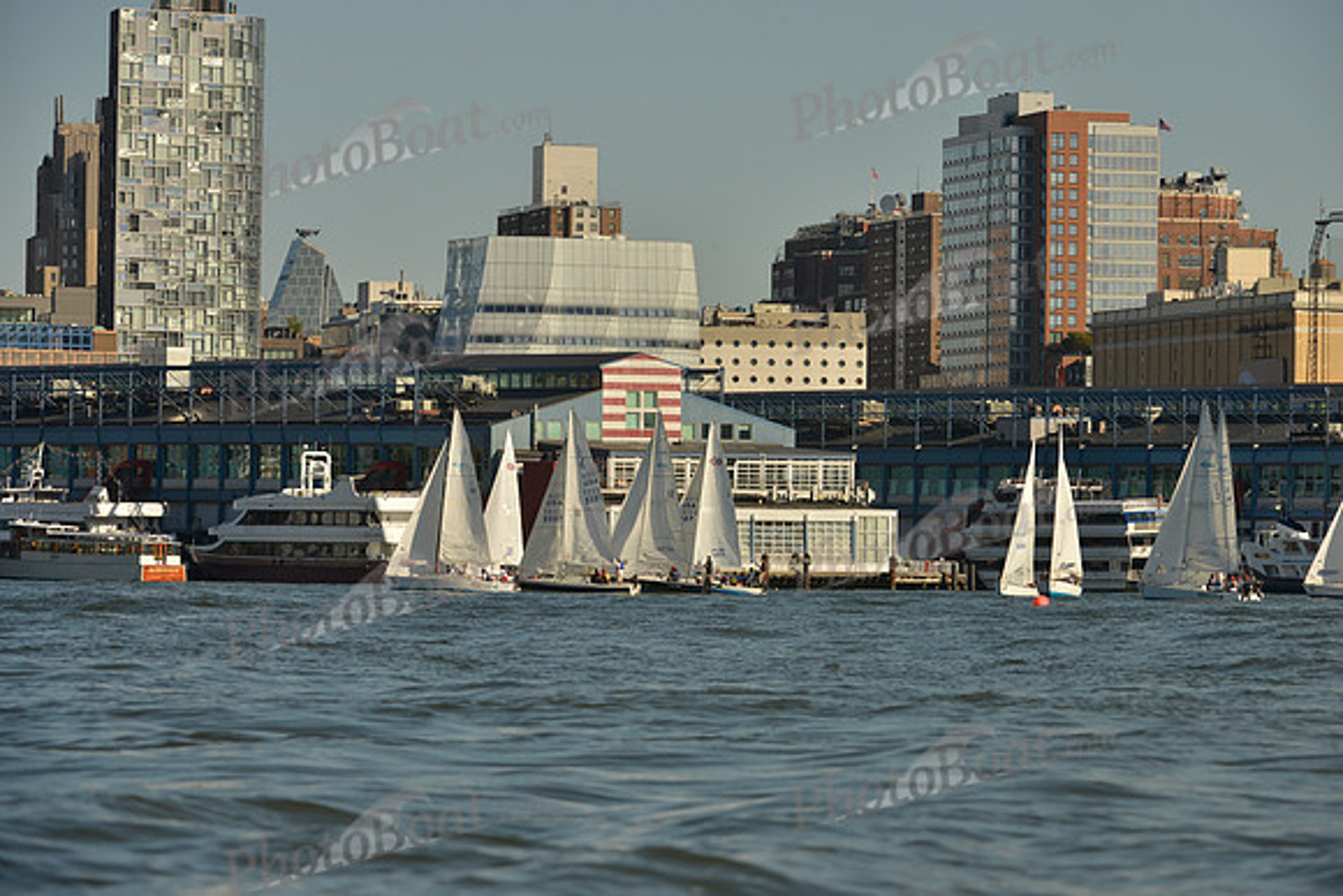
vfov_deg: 6.9
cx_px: 672
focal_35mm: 200
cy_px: 448
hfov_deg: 10.3
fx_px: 7463
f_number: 8
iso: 200
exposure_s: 1/1000
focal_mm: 200
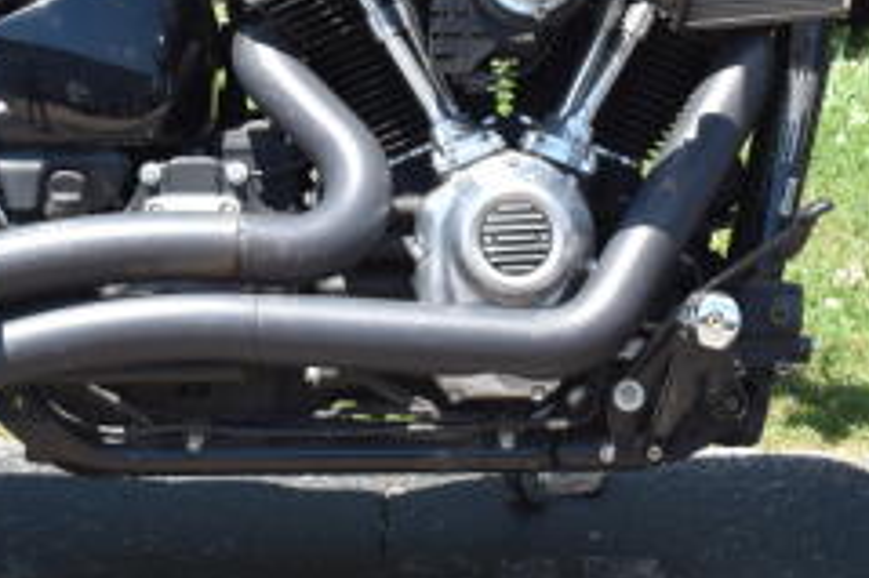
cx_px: 415
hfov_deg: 12.8
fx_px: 3884
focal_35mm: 161
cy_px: -216
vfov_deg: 8.4
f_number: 8
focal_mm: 32
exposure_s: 1/250
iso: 180
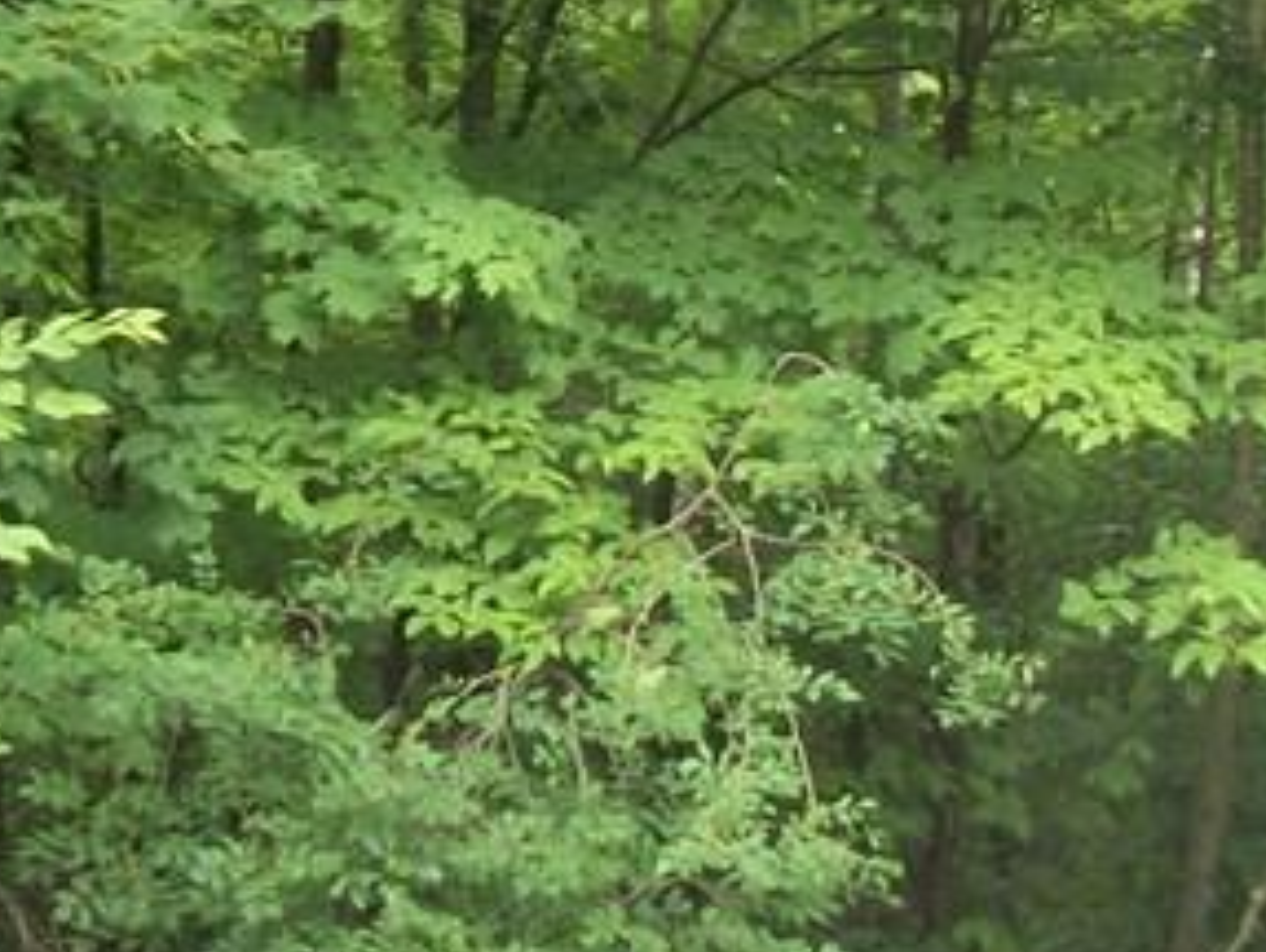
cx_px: 706
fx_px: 4175
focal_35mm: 114
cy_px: 273
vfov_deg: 13.0
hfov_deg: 17.2
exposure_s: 1/60
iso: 80
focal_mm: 5.7
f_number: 2.9
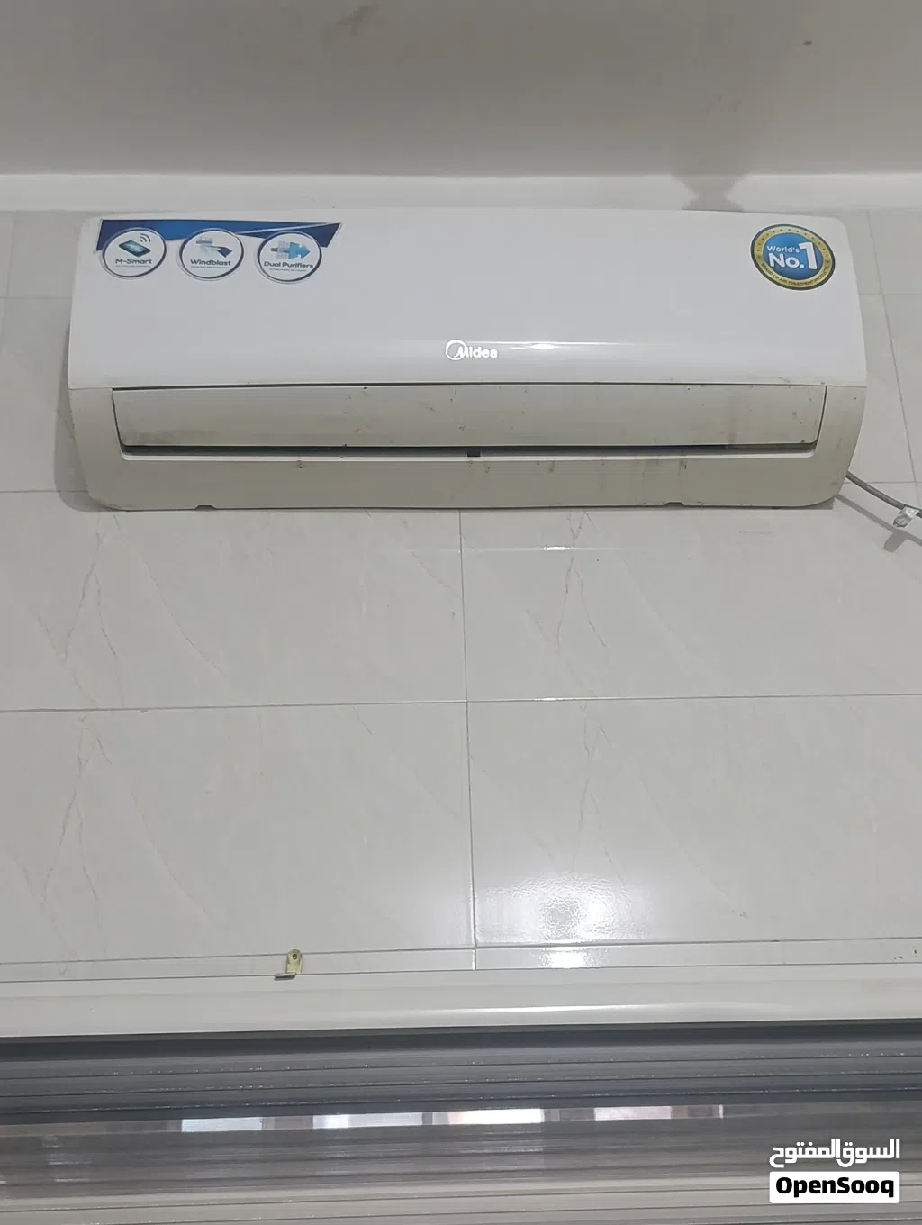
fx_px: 1452
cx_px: 461
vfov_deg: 45.7
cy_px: 612
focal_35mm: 41
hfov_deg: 35.2
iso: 1250
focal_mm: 6.14
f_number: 1.6
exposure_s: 1/33.3
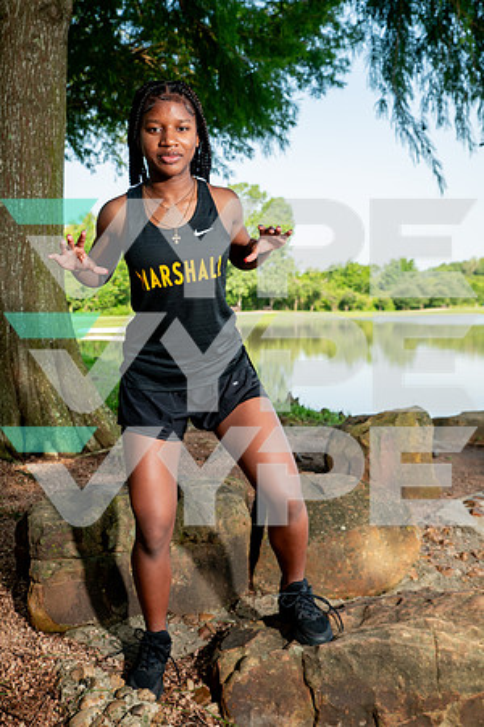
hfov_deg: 30.5
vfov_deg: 44.5
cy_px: 364
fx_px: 887
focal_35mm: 44
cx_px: 242
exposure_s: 1/200
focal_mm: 44
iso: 200
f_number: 7.1
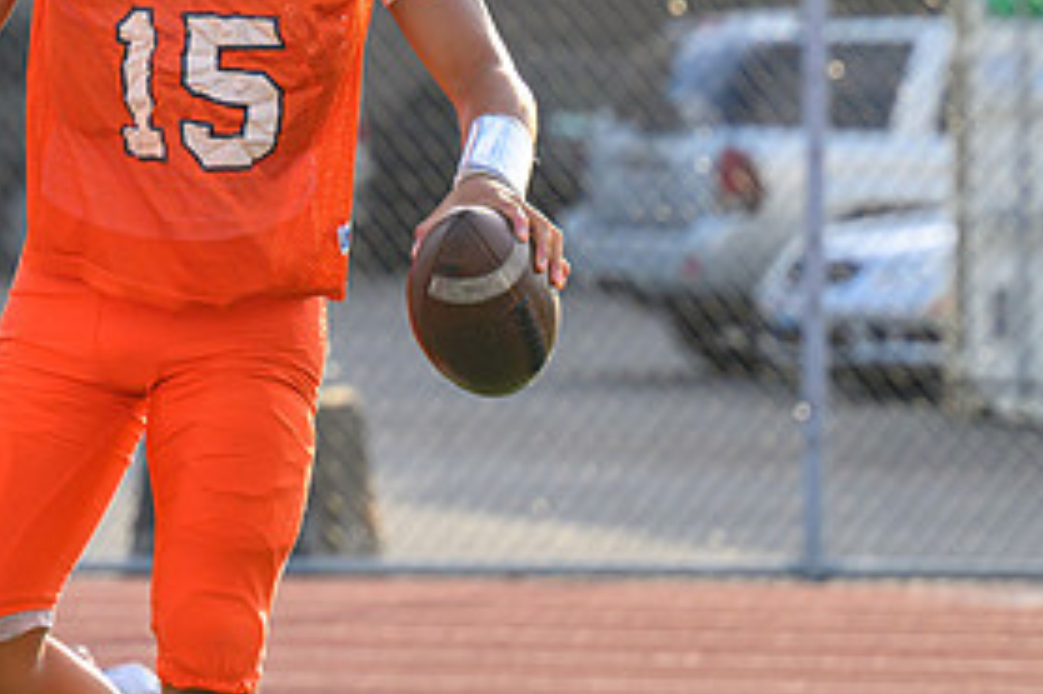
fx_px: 12421
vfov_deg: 3.2
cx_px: 161
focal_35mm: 429
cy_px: -43
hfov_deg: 4.8
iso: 800
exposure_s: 1/2000
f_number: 4
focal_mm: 155
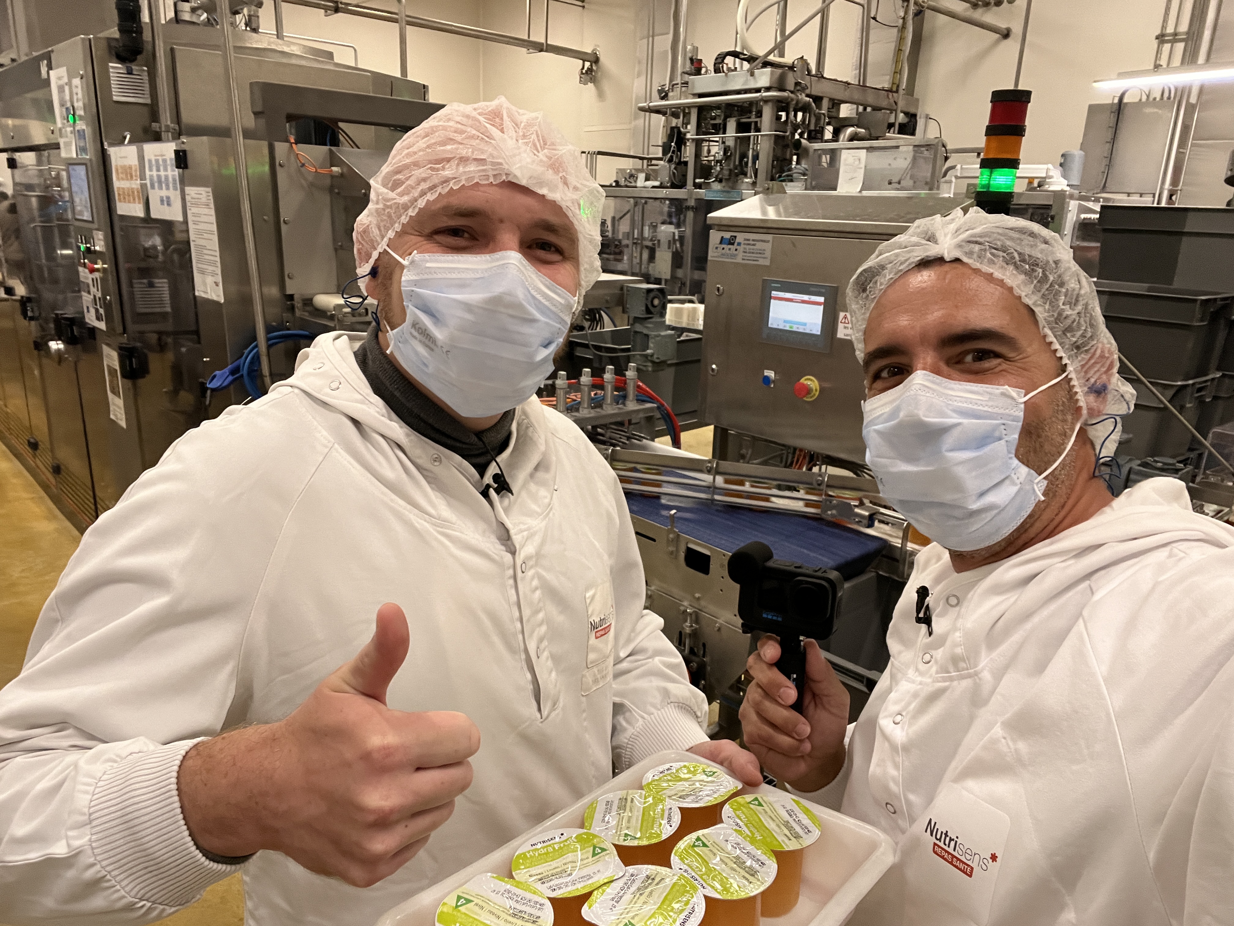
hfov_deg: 73.9
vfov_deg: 58.9
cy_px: 463
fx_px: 820
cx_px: 617
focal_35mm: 23
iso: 250
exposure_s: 1/50
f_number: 2.2
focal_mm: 2.71
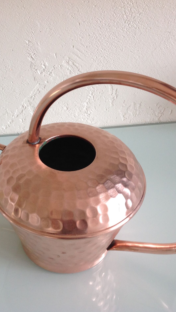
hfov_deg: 23.0
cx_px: 59
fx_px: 431
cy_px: 154
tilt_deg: -40.7
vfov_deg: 39.9
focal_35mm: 52
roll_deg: -0.7
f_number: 2.4
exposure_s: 1/24
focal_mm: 4.28
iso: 50
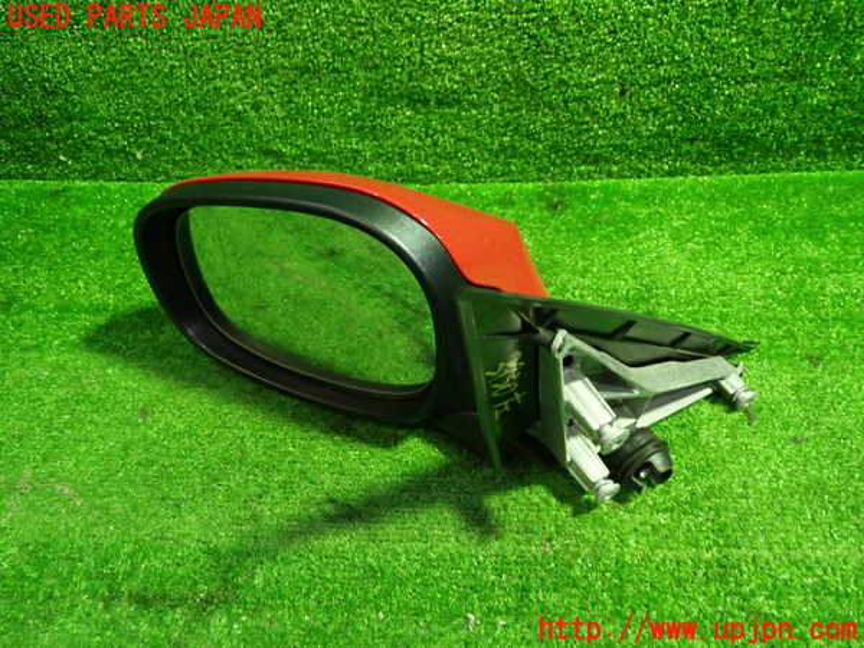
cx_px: 432
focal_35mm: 30
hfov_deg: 60.0
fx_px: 749
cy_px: 324
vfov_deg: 46.8
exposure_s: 1/30
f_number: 2.3
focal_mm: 5.4
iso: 500
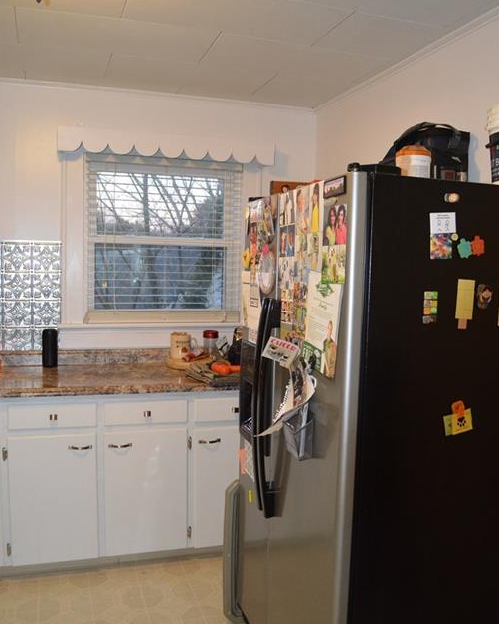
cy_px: 315
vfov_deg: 57.2
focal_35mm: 31
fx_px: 572
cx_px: 248
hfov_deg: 47.1
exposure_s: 1/60
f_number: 3.5
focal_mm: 18
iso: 1000
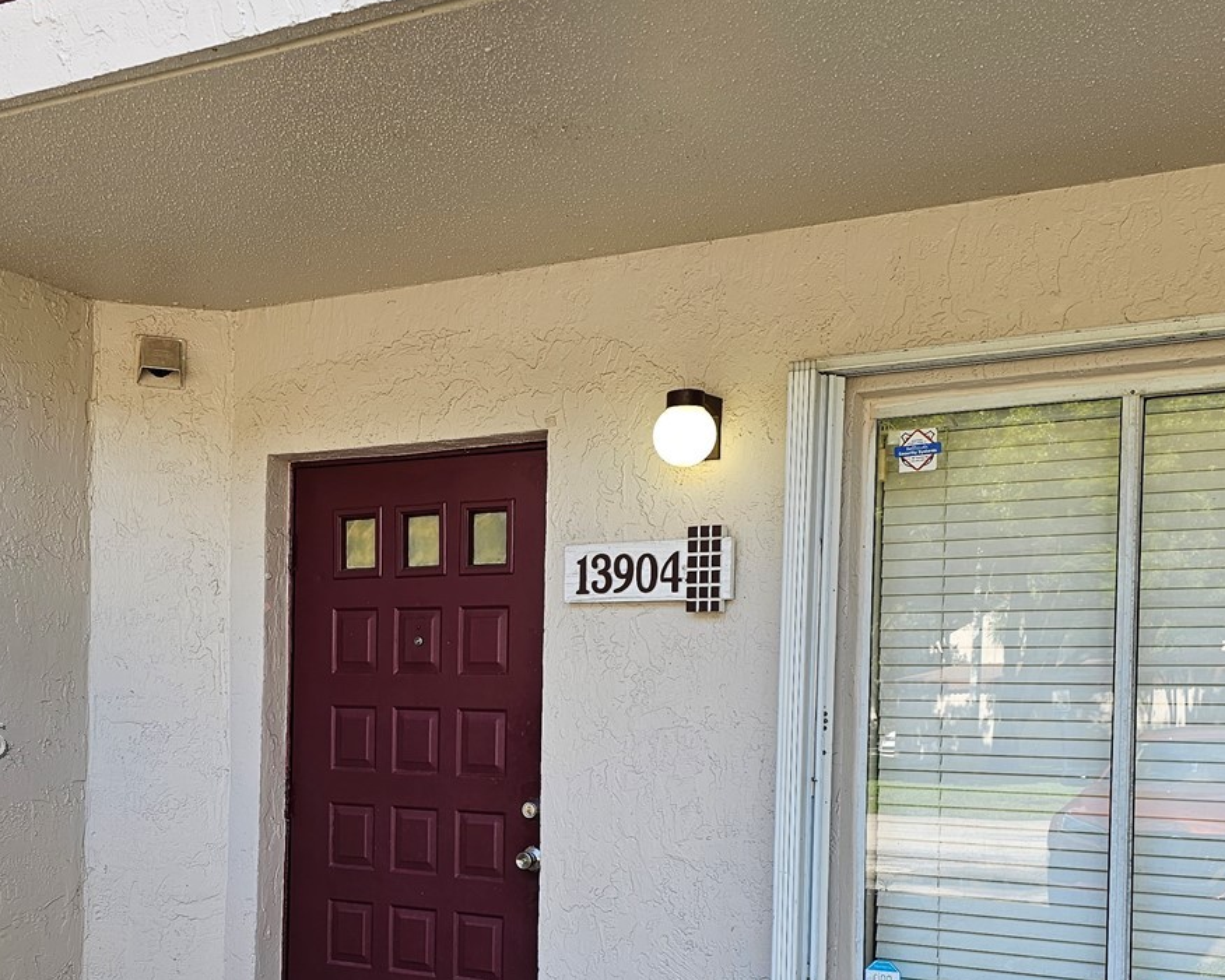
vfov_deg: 35.6
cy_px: 740
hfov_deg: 44.3
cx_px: 436
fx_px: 1487
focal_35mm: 41
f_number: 1.7
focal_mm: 6.3
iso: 32
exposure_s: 1/180
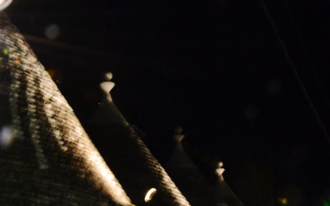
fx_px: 675
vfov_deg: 17.4
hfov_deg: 27.5
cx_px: 142
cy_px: 119
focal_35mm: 75
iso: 1600
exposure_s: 1/1.3
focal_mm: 28
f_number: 25
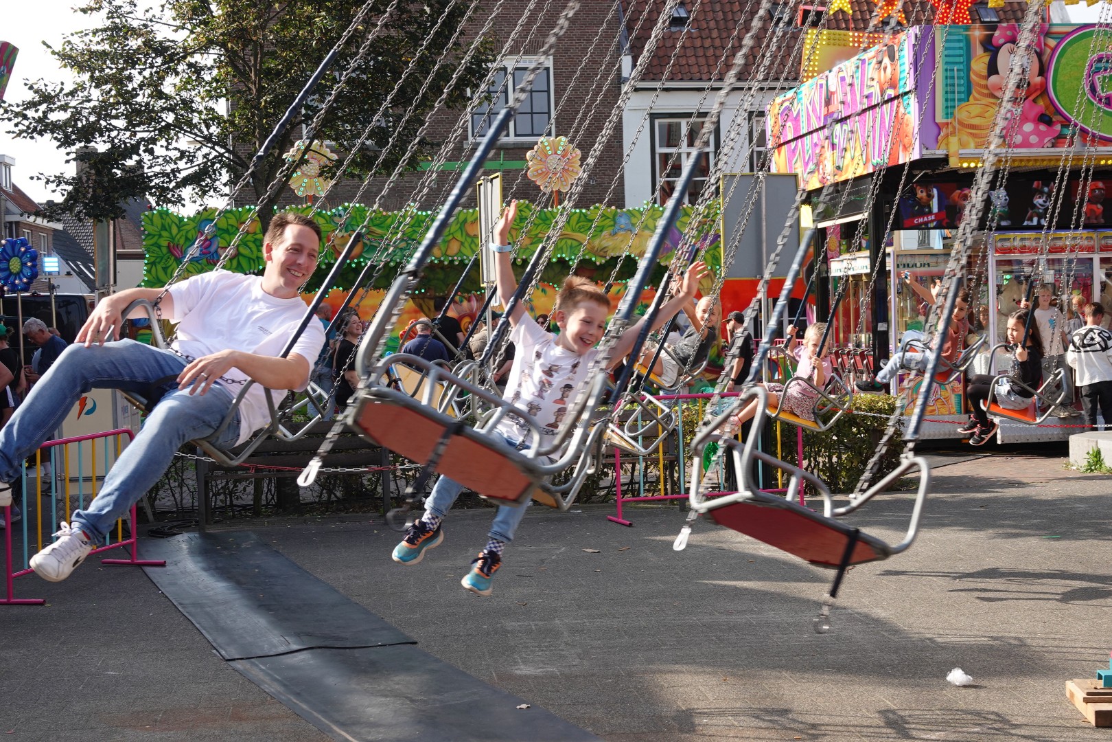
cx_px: 556
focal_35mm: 58
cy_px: 371
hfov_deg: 34.5
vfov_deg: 23.4
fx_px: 1791
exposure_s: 1/400
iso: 100
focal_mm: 21.32
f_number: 4
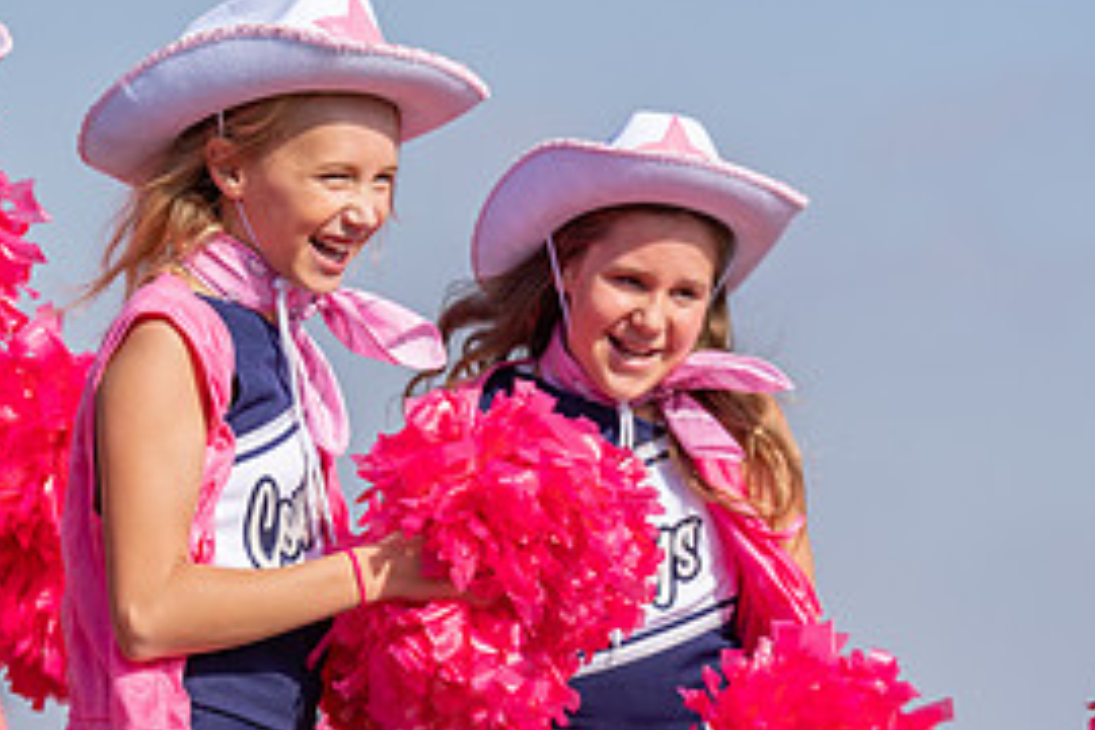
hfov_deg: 6.2
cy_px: 501
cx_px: 312
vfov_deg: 4.2
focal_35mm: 331
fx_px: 10067
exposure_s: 1/1600
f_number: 4
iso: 125
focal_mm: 154
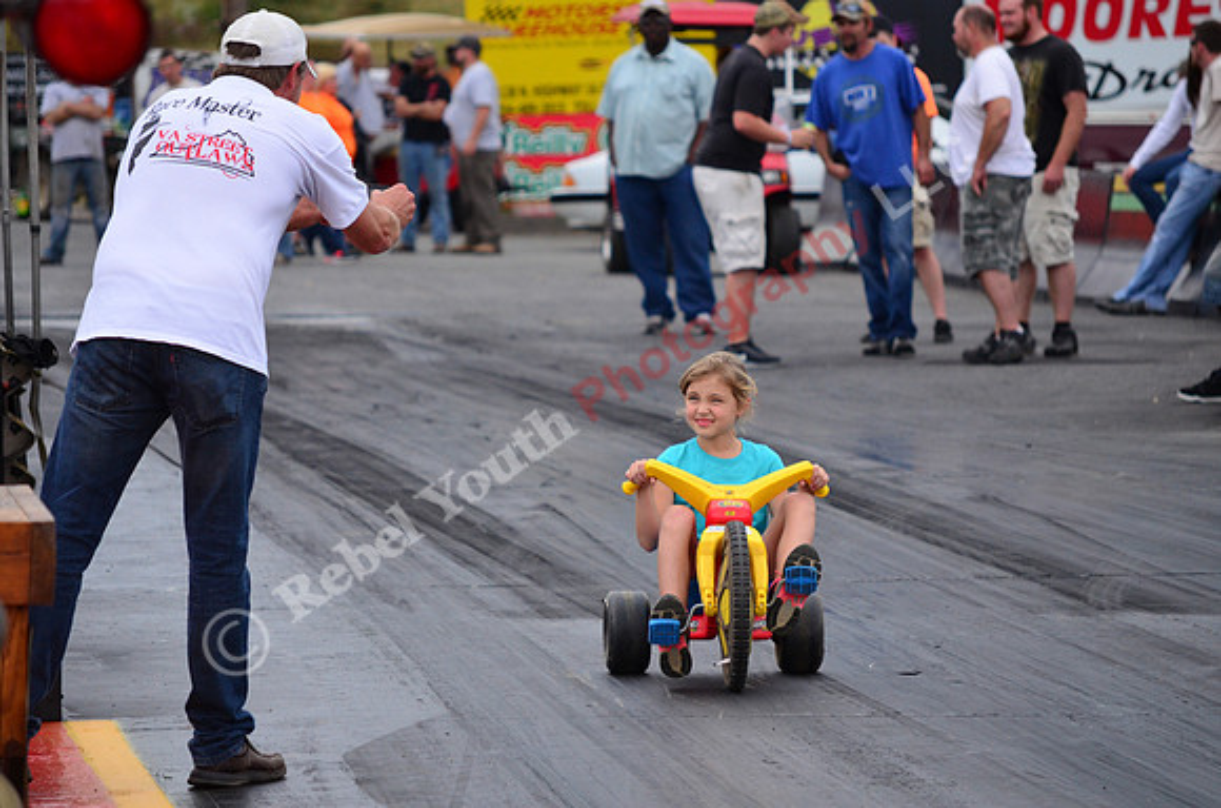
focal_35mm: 248
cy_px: 404
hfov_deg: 8.3
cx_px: 610
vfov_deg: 5.5
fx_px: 8376
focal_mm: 165
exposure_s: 1/2000
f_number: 5.6
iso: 1000
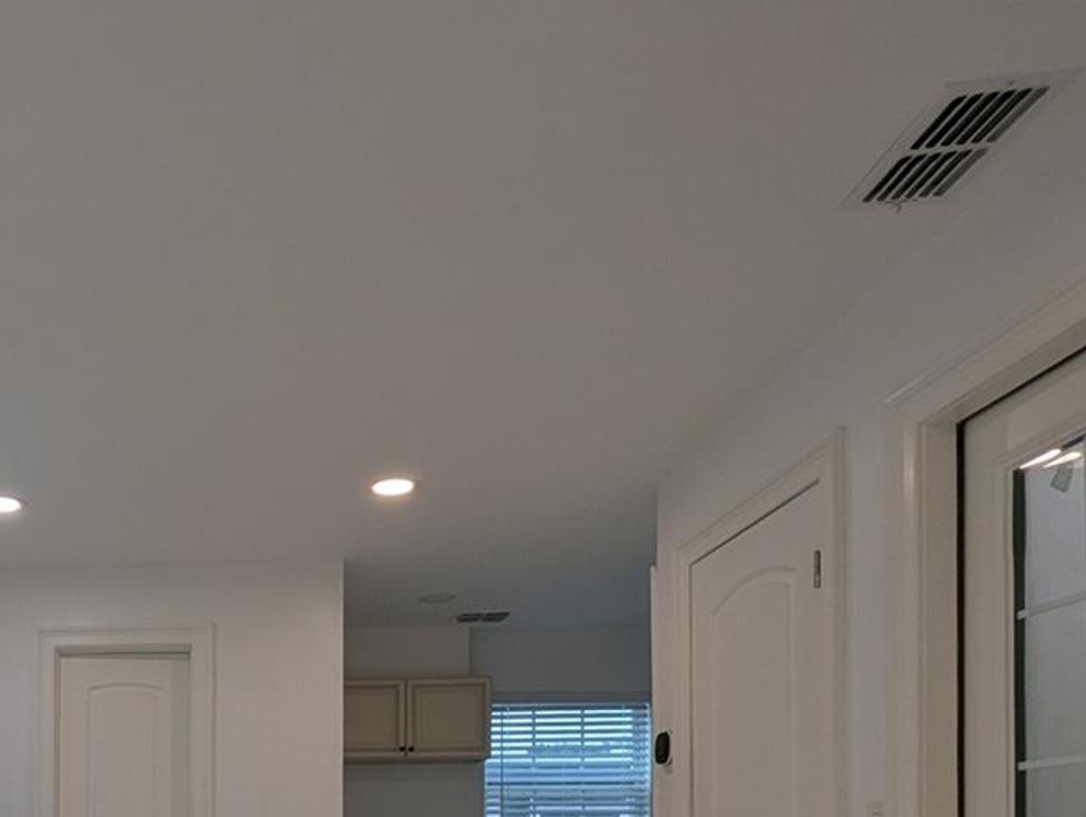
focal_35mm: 30
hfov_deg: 50.8
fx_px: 942
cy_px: 830
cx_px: 52
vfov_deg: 40.6
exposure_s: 1/120
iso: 42
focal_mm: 1.95
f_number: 2.2
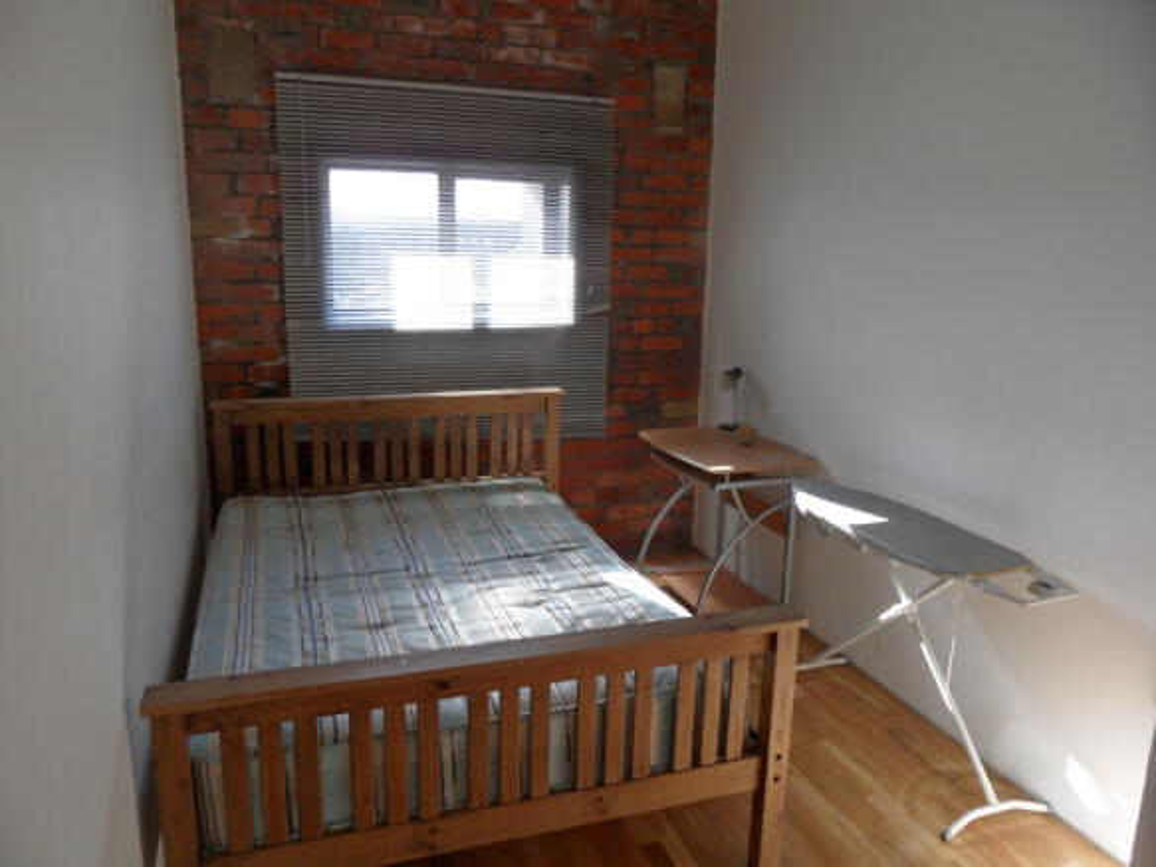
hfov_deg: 71.6
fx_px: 801
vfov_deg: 56.8
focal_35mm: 24
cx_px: 578
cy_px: 434
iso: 100
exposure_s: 1/45
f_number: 3.2
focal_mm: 3.9
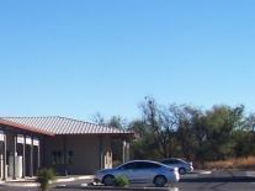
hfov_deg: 17.5
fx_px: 773
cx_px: -83
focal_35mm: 105
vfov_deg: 14.0
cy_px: 164
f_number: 5.6
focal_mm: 5.6
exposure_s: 1/350
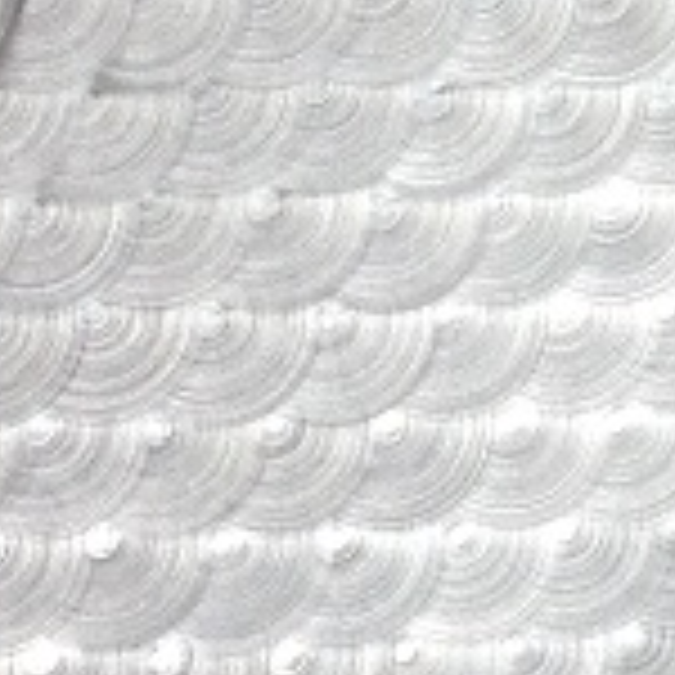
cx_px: 1156
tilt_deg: -76.5
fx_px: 4390
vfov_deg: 8.8
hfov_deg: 8.5
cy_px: 274
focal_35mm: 199
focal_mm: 4.12
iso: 50
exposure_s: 1/60
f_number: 2.4
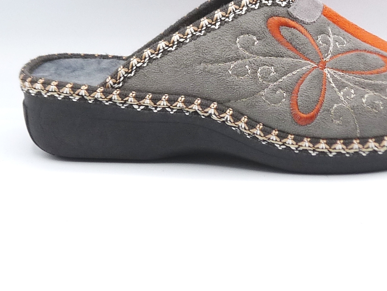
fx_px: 1040
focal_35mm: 93
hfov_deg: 21.0
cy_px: 84
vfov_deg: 15.8
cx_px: 261
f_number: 4
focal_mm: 5.6
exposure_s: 1/160
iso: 100
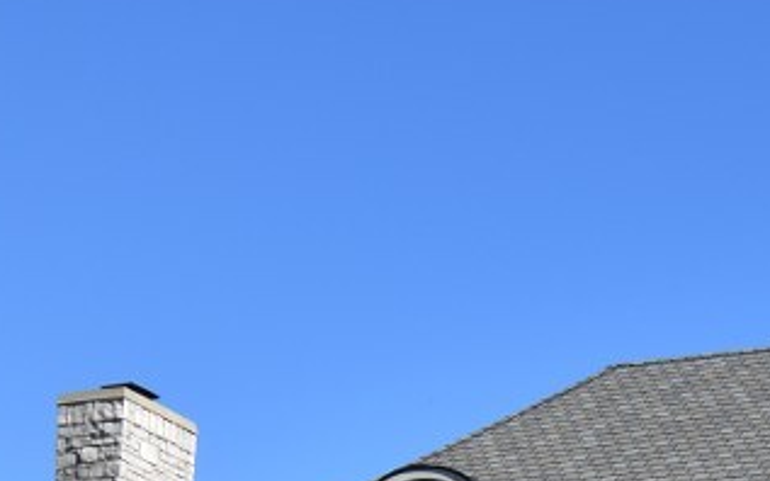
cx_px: 899
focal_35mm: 111
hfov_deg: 17.9
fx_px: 2329
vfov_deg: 11.1
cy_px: 805
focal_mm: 18
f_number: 8
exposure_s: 1/250
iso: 100
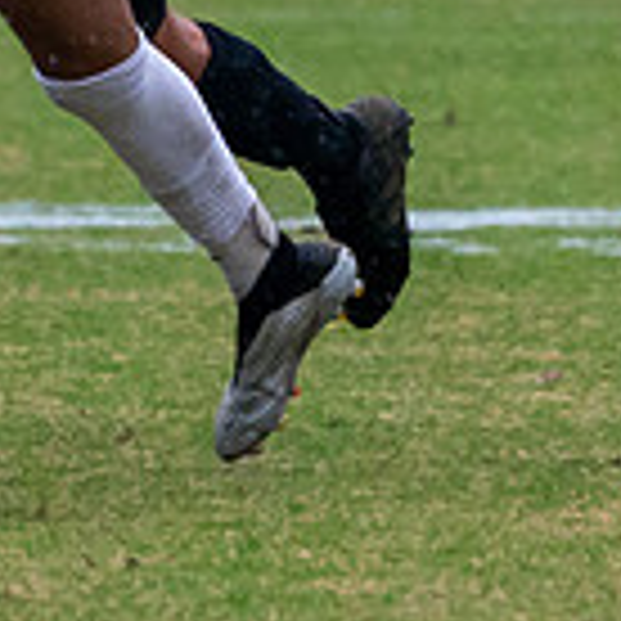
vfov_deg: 0.8
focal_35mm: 2200
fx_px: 44652
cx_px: 266
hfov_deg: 0.8
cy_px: -332
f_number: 5.6
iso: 3200
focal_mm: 315
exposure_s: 1/1000
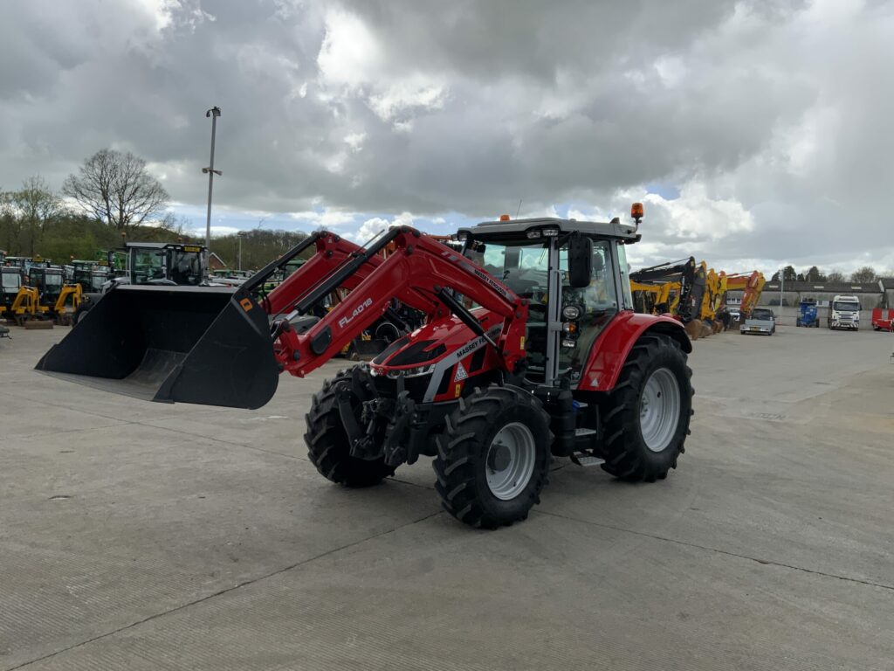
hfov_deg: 61.7
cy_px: 336
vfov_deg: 48.2
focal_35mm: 29
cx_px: 447
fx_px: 749
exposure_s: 1/1577
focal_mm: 3
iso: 16
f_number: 1.8
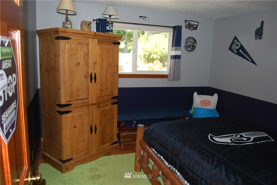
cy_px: 92
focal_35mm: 27
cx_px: 138
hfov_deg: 67.3
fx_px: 208
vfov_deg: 48.0
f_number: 3.5
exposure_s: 1/60
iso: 200
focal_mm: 18
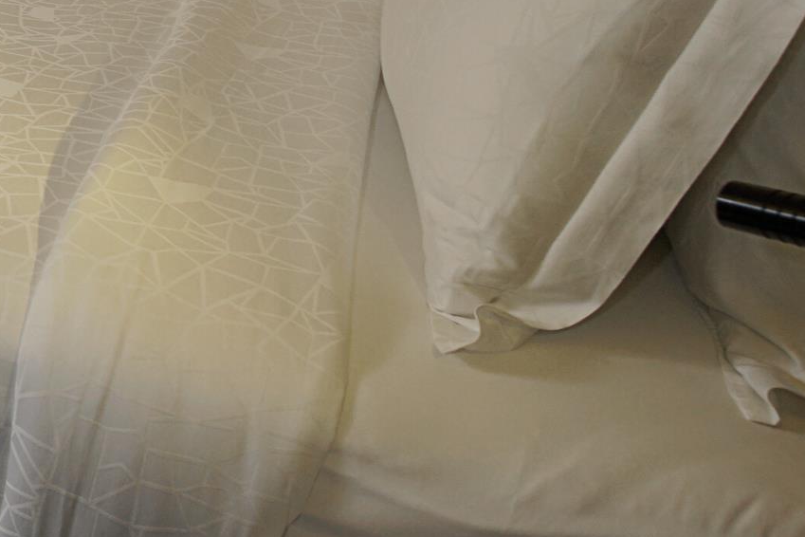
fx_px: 1185
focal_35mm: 53
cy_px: -58
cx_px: -314
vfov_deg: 23.8
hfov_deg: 28.5
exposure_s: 1/8
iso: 200
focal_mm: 15
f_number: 8
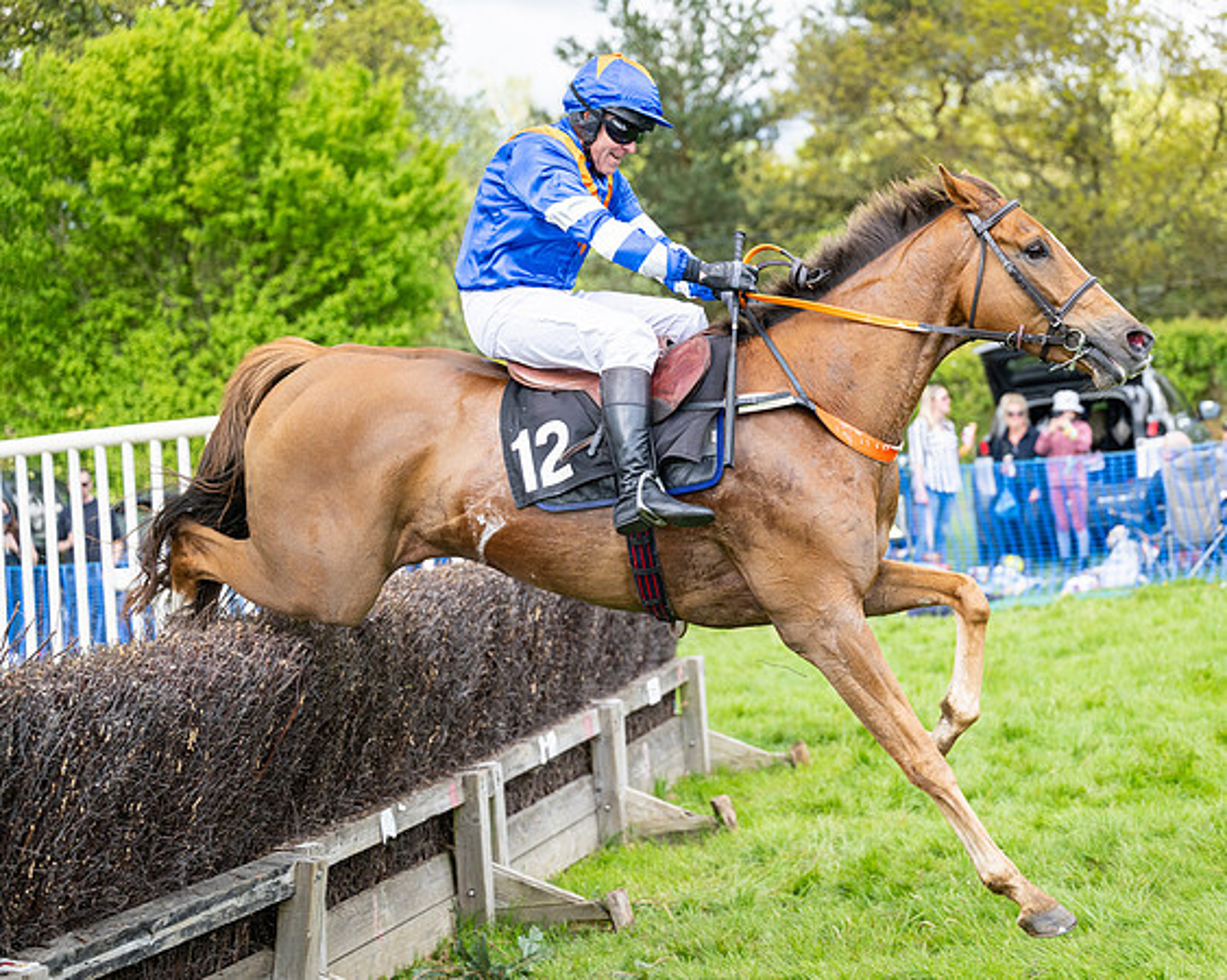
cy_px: 490
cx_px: 736
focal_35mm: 79
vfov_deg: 19.4
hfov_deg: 24.2
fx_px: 2862
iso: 400
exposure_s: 1/2000
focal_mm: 70
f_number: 2.8
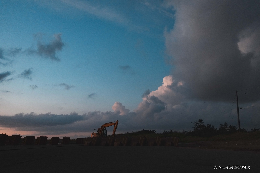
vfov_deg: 37.9
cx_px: 130
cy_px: 86
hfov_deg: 54.4
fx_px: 253
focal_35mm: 35
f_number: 2
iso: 1250
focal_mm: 35
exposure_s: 1/125
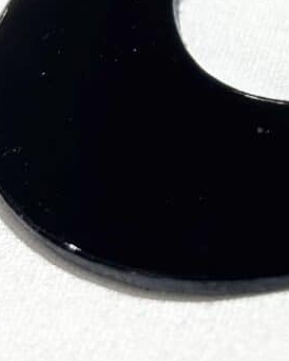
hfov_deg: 10.0
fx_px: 1624
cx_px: 360
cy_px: -56
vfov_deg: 12.4
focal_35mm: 152
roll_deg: +3.5
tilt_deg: -21.1
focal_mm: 5.96
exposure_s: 1/184
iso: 32
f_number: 1.6
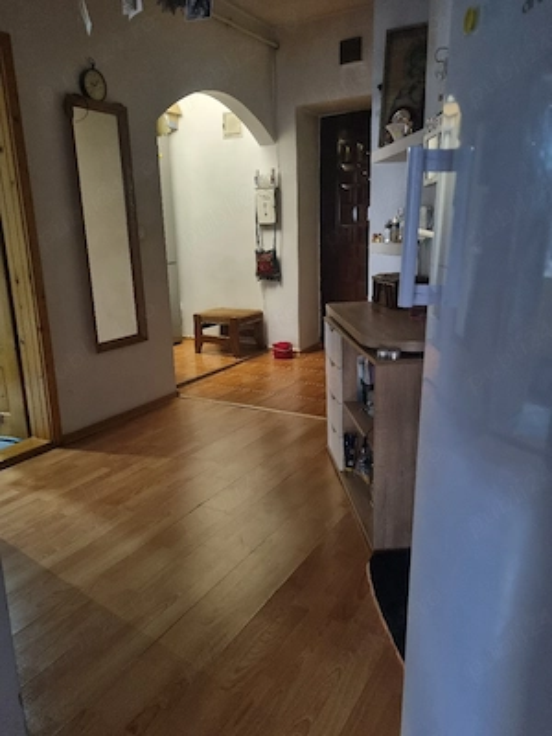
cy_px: 368
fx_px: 553
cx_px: 276
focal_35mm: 26
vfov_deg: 67.3
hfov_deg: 53.1
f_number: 1.8
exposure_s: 1/33
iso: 640
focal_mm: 5.4
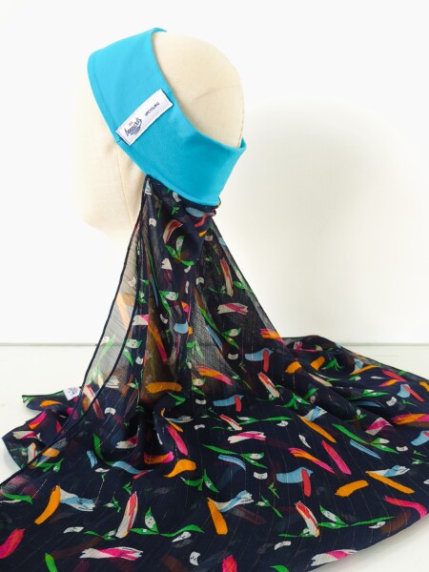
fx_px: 529
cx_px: 214
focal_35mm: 32
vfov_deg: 56.8
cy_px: 286
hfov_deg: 44.2
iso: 50
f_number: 1.65
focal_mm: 6.14
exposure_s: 1/20
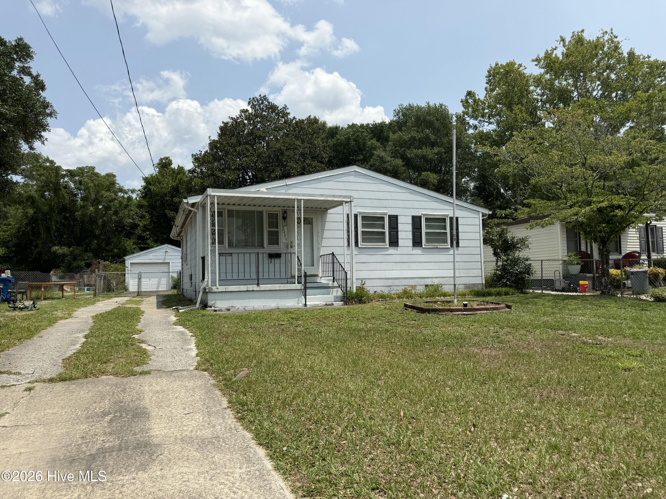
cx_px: 333
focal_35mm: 24
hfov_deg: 71.6
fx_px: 462
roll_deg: +2.1
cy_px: 250
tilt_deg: +3.8
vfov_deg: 56.8
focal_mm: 6.76
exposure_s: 1/5714
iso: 80
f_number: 1.78
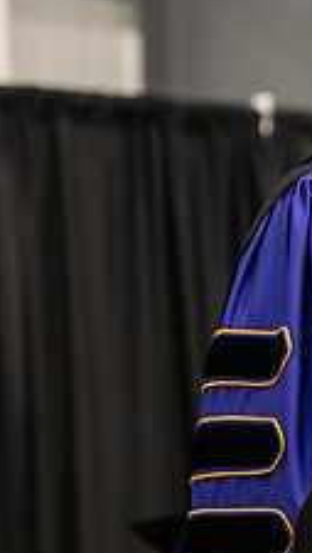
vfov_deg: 7.6
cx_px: 550
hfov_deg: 4.3
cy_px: 259
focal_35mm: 283
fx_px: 4151
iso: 3200
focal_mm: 105
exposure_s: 1/200
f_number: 3.2
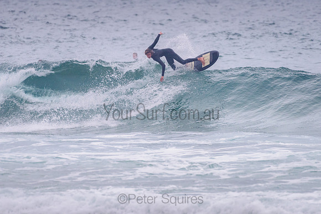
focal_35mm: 613
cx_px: 160
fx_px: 5466
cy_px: 85
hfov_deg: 3.4
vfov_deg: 2.2
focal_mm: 500
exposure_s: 1/2000
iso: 1100
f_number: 5.6
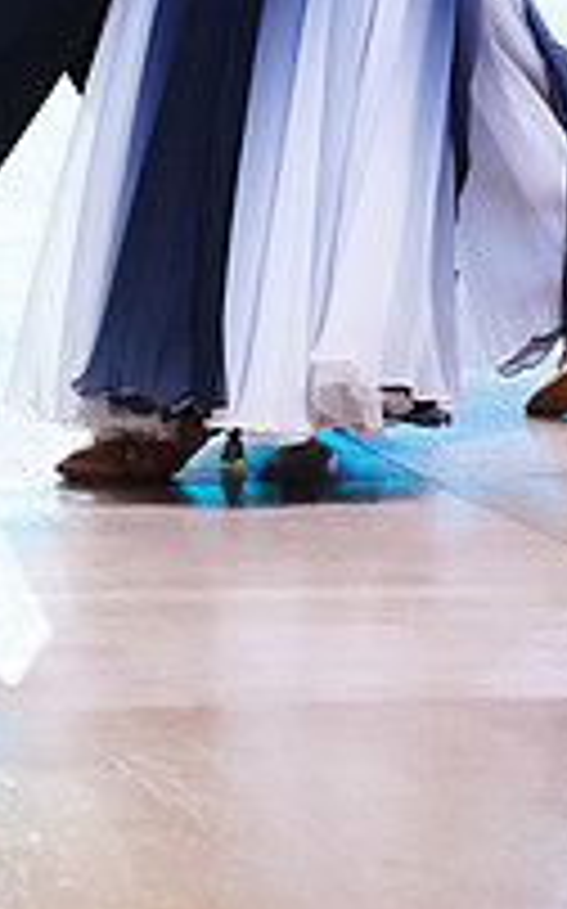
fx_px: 5076
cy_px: -288
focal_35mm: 205
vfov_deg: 10.0
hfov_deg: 6.4
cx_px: 245
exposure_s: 1/250
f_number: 4
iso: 2500
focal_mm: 70
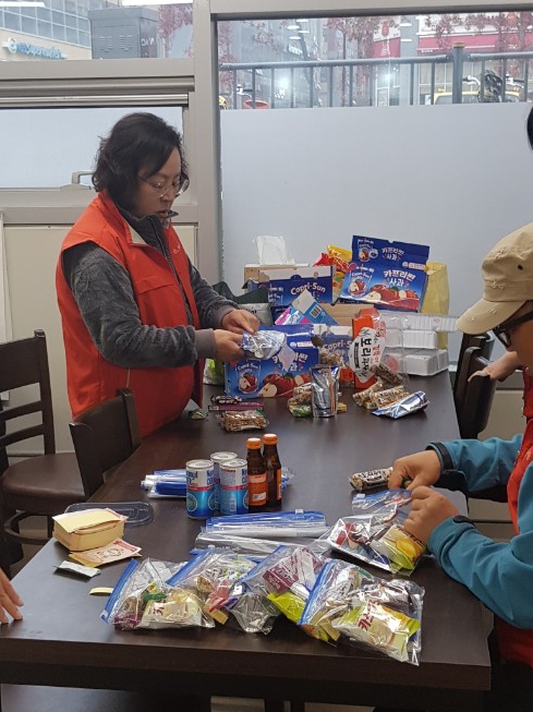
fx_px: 1048
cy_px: 370
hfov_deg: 28.5
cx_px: 252
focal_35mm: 51
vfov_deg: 37.5
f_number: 1.7
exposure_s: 1/60.2
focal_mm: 4.2
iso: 80
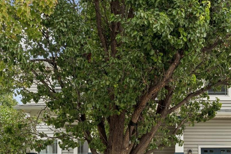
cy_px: 135
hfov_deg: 26.7
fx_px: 475
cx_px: 193
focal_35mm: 74
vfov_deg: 18.1
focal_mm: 38
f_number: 9
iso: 400
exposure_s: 1/200
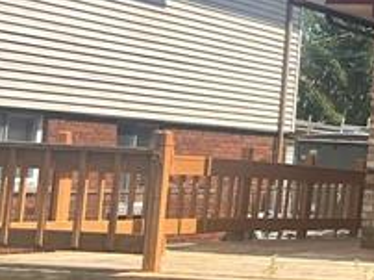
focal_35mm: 132
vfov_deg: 11.2
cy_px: 46
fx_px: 1424
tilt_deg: +7.9
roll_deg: -2.2
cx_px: 811
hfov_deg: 12.6
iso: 50
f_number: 1.5
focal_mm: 5.7
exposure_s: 1/2353
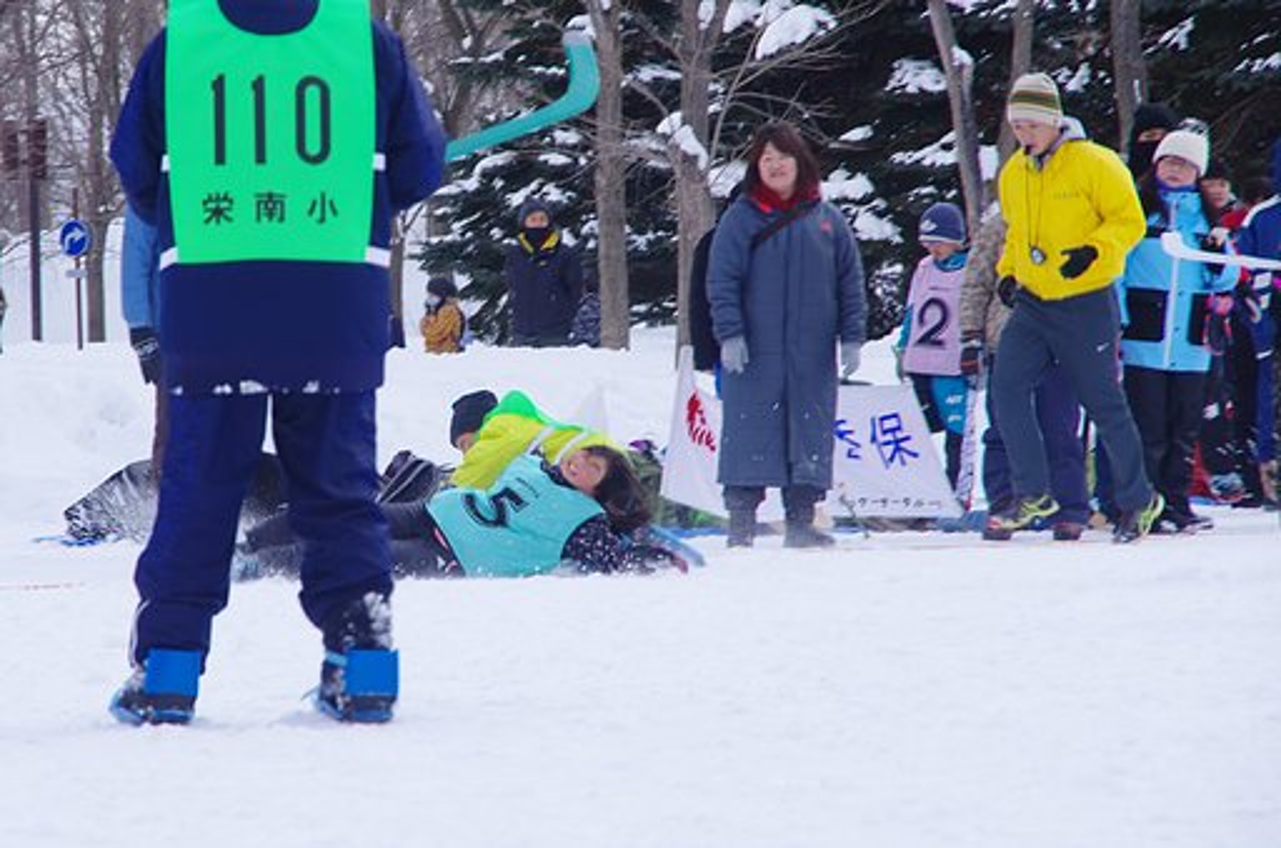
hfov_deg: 13.7
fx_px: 5326
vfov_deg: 9.1
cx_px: 640
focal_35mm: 150
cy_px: 424
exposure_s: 1/125
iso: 400
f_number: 7.1
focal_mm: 100
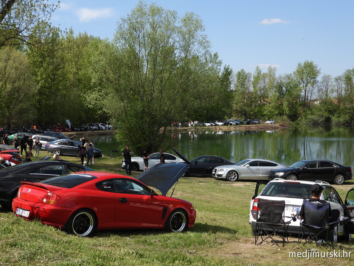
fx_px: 511
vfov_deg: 29.1
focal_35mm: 50
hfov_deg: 38.2
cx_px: 177
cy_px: 133
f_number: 3.2
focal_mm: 9
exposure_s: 1/1250
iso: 100
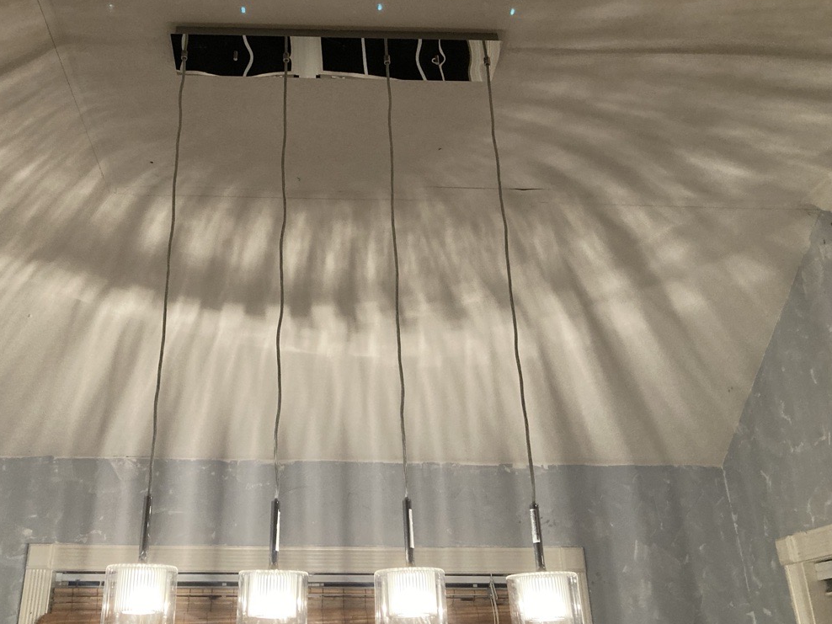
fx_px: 817
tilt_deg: +23.7
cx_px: 328
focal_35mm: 34
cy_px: 294
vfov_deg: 41.8
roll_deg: +0.3
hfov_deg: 53.5
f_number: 1.8
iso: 320
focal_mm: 3.99
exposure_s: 1/60
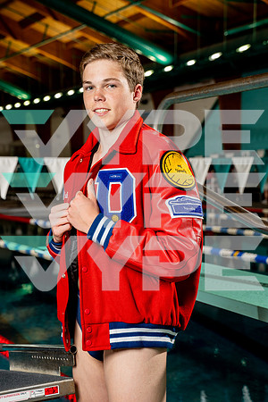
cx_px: 134
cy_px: 201
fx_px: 782
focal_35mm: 70
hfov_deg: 19.5
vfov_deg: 28.8
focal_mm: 70
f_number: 5.6
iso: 640
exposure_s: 1/250
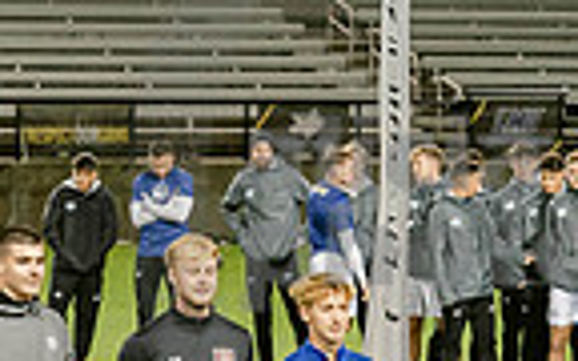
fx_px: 5939
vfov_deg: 3.5
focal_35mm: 377
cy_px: 421
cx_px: 160
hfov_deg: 5.6
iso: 2000
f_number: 4.5
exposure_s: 1/200
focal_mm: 70
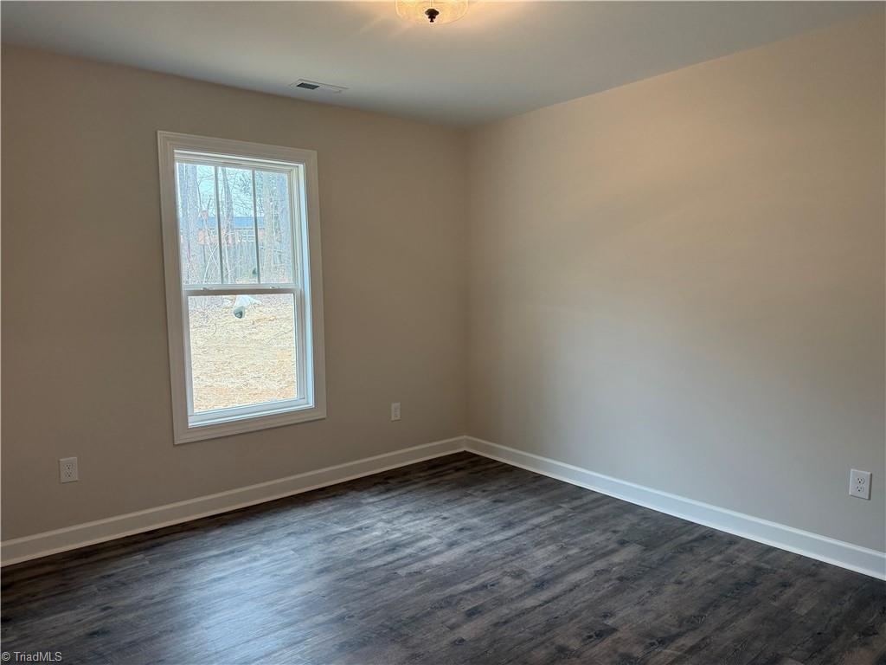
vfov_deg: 56.8
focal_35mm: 24
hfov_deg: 71.6
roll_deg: +0.6
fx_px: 614
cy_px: 332
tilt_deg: -4.9
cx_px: 443
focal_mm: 6.76
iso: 200
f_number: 1.78
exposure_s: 1/199
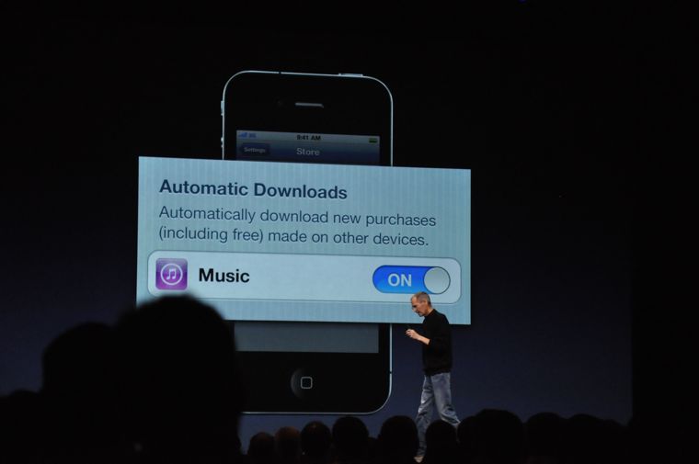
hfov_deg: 18.2
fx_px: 2182
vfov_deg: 12.2
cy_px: 232
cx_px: 350
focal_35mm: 112
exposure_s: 1/160
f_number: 5.3
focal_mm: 75
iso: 1600
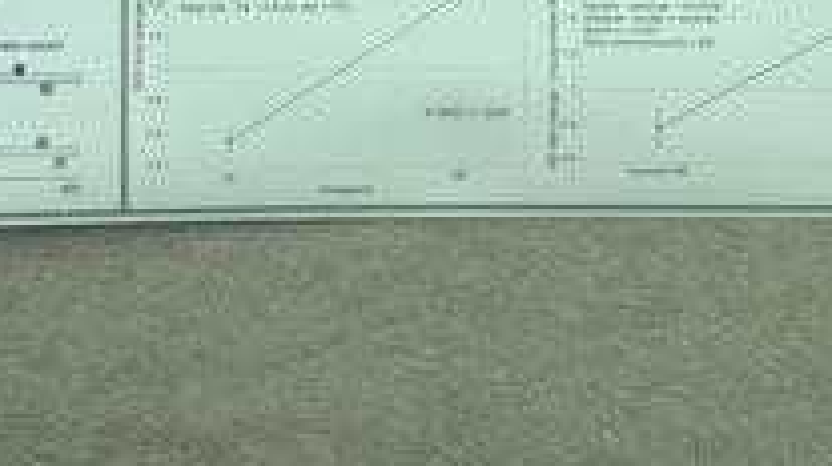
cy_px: -506
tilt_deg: +0.5
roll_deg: -0.3
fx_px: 2226
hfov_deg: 21.1
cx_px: 297
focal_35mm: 101
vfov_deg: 10.8
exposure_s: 1/765
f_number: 1.78
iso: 80
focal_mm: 6.76
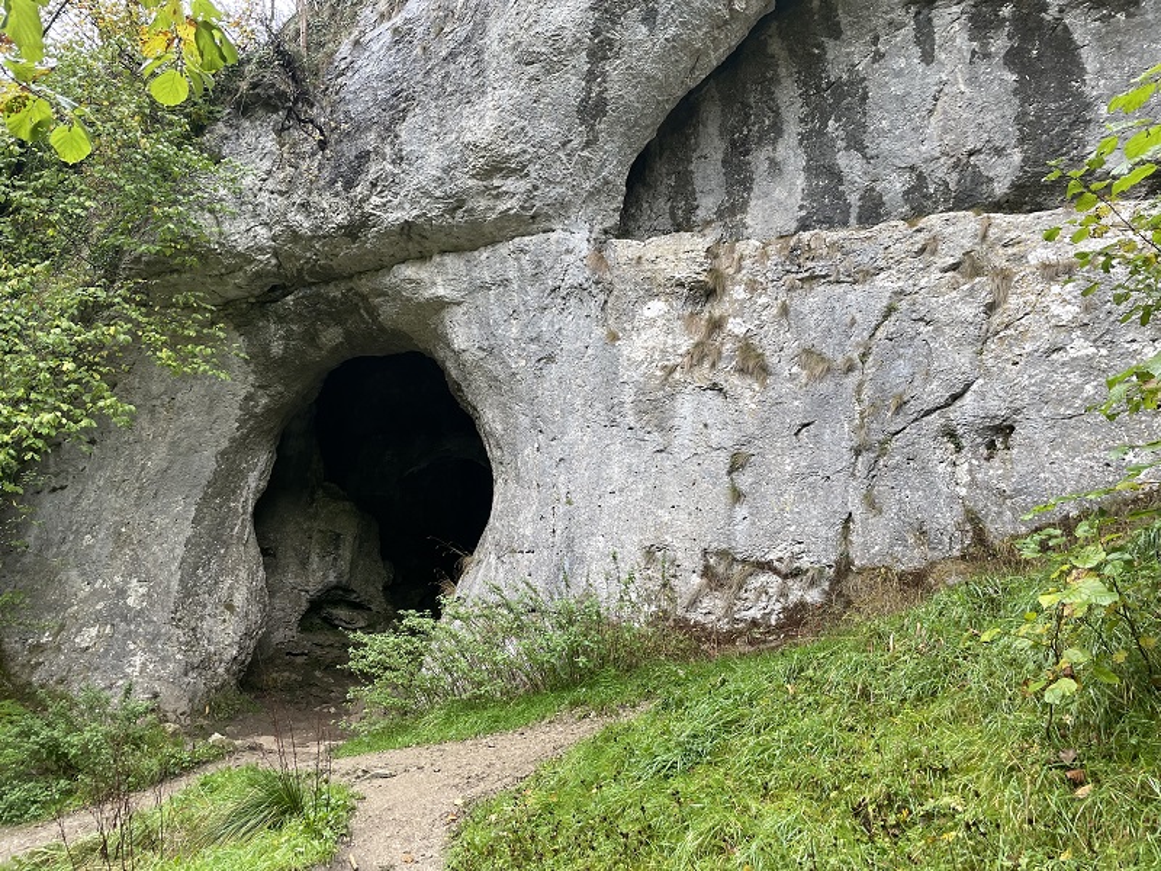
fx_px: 872
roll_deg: -4.0
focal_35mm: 26
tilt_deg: +22.3
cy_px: 436
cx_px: 580
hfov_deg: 67.3
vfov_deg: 53.1
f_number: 1.6
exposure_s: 1/121
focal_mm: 4.2
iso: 64
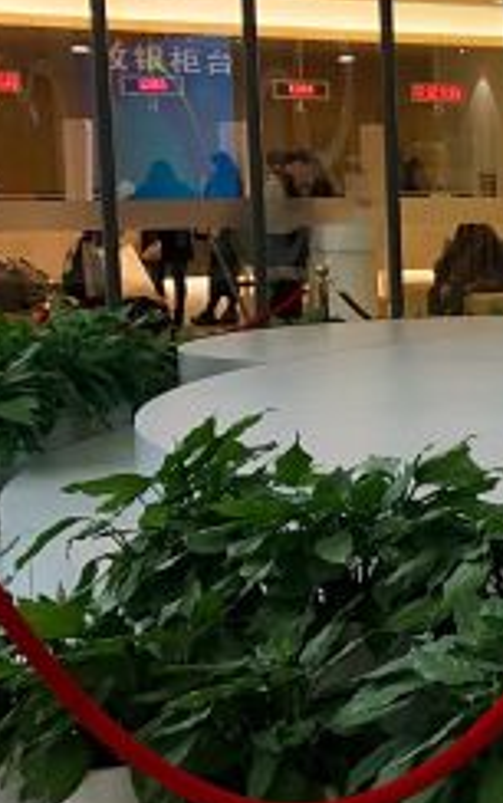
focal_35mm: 85
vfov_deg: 24.3
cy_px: 397
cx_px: 1022
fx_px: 1860
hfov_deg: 13.2
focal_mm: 3.99
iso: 25
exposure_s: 1/50
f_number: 1.8
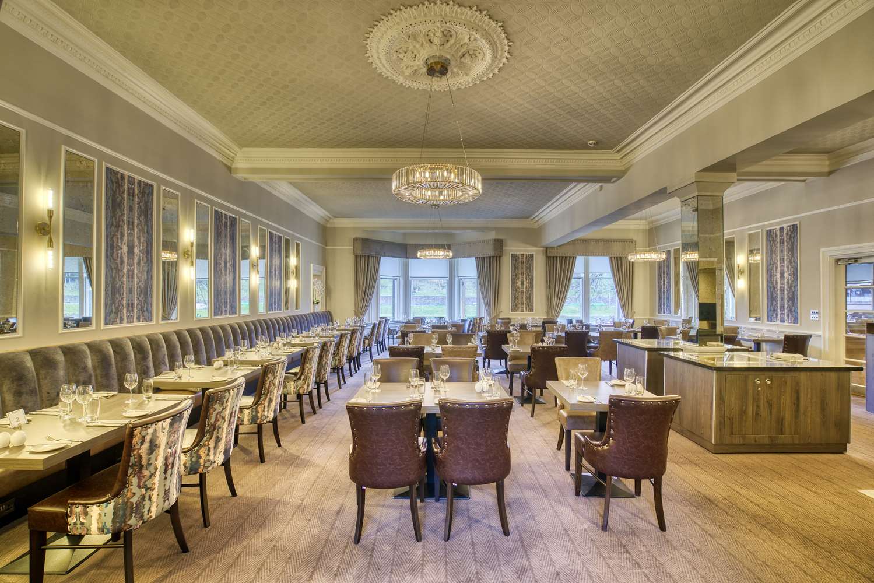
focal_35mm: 16
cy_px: 292
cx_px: 437
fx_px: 388
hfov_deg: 96.7
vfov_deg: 73.8
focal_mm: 16
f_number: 8
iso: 800
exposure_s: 1/160
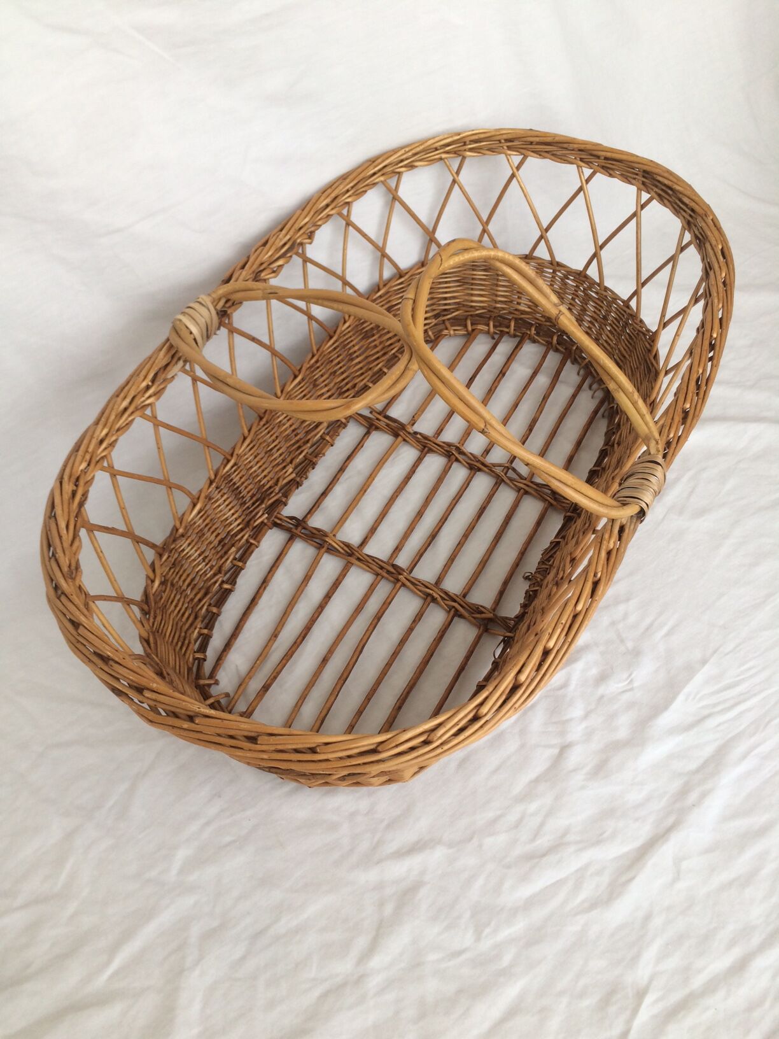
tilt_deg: -55.2
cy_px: 520
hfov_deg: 48.2
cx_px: 390
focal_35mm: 29
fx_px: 870
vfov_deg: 61.7
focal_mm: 4.15
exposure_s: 1/50
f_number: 2.2
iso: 40
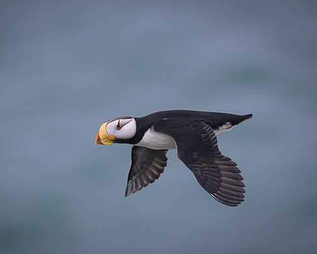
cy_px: 84
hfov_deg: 1.4
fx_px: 12713
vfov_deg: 1.1
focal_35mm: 1355
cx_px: 353
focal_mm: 560
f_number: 6.3
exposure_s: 1/3200
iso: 800
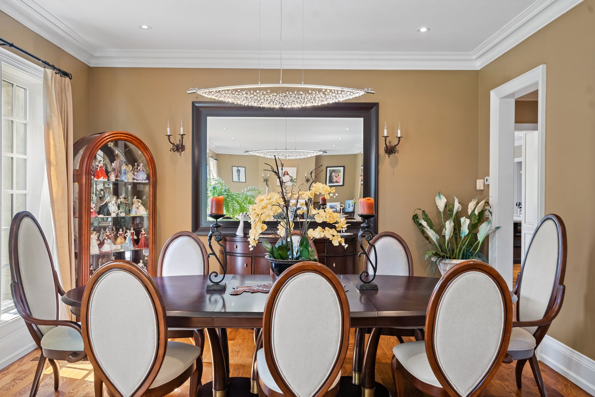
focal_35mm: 26
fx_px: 430
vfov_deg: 49.5
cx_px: 298
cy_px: 198
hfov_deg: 69.4
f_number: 5.6
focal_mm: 26
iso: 1600
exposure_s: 1/30
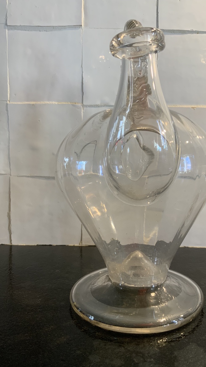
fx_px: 311
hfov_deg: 36.4
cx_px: 131
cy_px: 186
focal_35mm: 32
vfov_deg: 61.0
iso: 32
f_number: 1.8
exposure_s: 1/50
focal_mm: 3
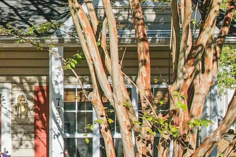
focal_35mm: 90
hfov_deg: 19.7
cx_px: -118
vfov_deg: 15.2
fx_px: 590
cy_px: 53
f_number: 2.8
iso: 110
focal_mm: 8.4
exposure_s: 1/80
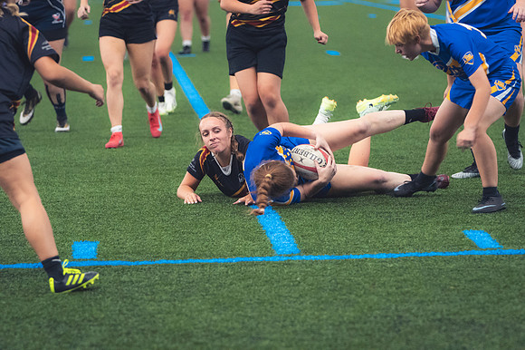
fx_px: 2623
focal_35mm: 180
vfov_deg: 7.6
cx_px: 262
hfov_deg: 11.4
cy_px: 175
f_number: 2.8
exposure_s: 1/320
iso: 4000
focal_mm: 120
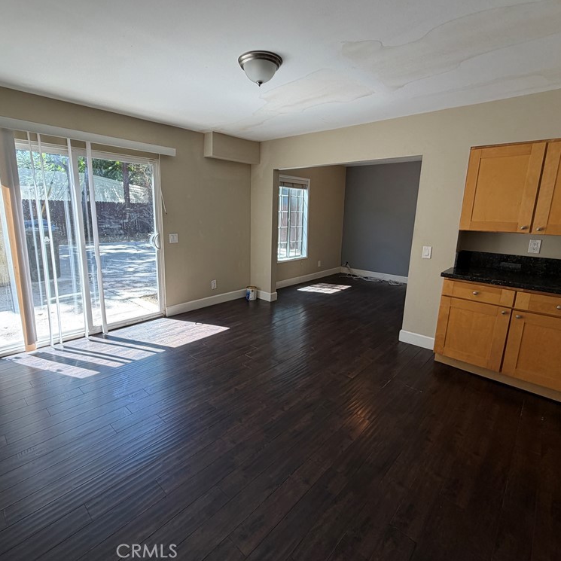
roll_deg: +0.0
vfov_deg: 83.9
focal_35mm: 17
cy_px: 273
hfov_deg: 83.9
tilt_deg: -11.0
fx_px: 312
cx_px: 264
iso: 80
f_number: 2.2
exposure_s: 1/121
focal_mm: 2.22
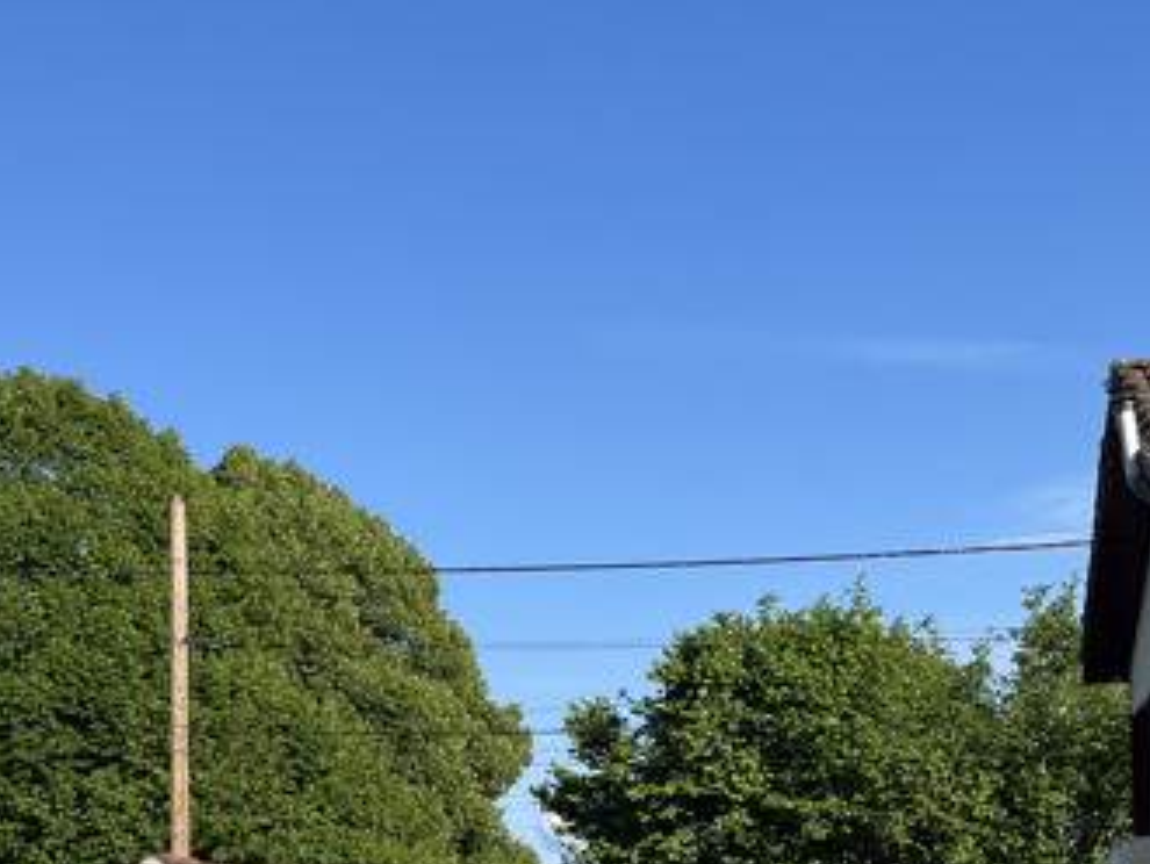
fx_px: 2094
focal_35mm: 63
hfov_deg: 30.7
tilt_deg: +1.0
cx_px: 631
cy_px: 930
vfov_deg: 22.1
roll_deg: +2.7
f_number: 1.6
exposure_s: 1/2463
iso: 50
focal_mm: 5.1
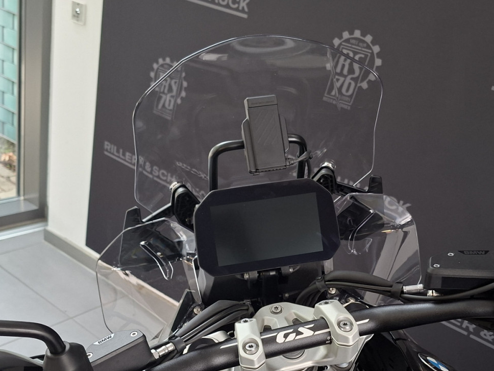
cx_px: 264
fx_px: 542
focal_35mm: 38
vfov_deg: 37.1
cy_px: 260
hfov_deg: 48.9
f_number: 1.8
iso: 250
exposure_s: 1/50
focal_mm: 5.54
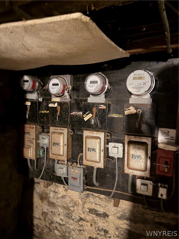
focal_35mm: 24
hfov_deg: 56.8
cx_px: 90
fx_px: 165
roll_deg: -1.4
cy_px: 120
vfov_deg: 71.6
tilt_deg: -3.5
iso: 1600
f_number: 1.78
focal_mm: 6.76
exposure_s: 1/9
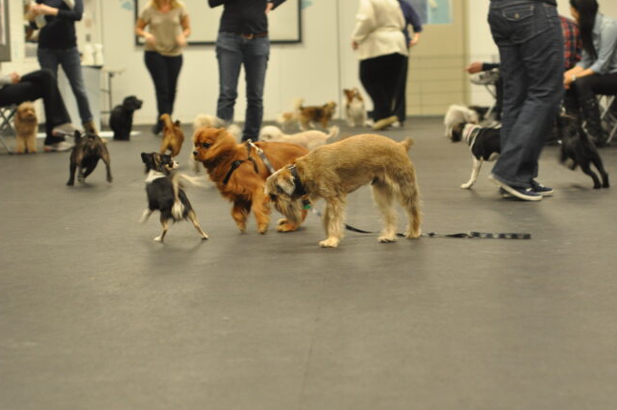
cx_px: 339
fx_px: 1524
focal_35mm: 89
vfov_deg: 15.3
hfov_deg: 22.9
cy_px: 192
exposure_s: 1/40
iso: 800
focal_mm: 50
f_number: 3.2
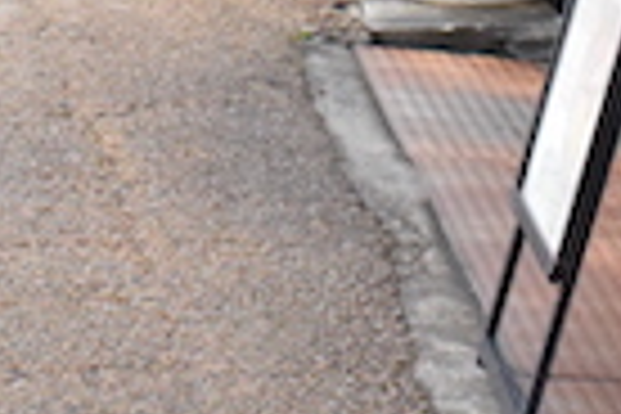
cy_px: -443
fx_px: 4580
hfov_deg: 7.8
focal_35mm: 266
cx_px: 284
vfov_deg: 5.1
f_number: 11
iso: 6400
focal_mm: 35
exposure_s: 1/500
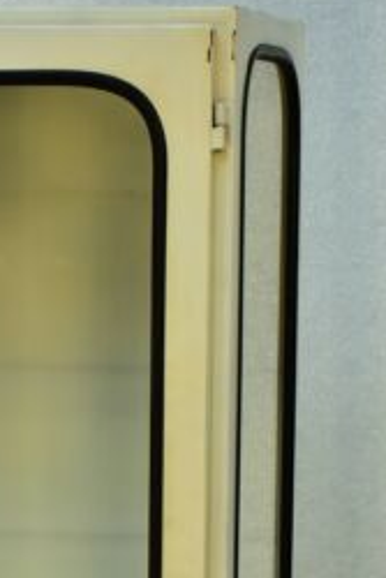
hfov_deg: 6.2
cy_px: 785
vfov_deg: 9.1
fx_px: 3581
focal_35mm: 223
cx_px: 9
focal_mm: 62
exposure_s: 1/10
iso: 500
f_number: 18
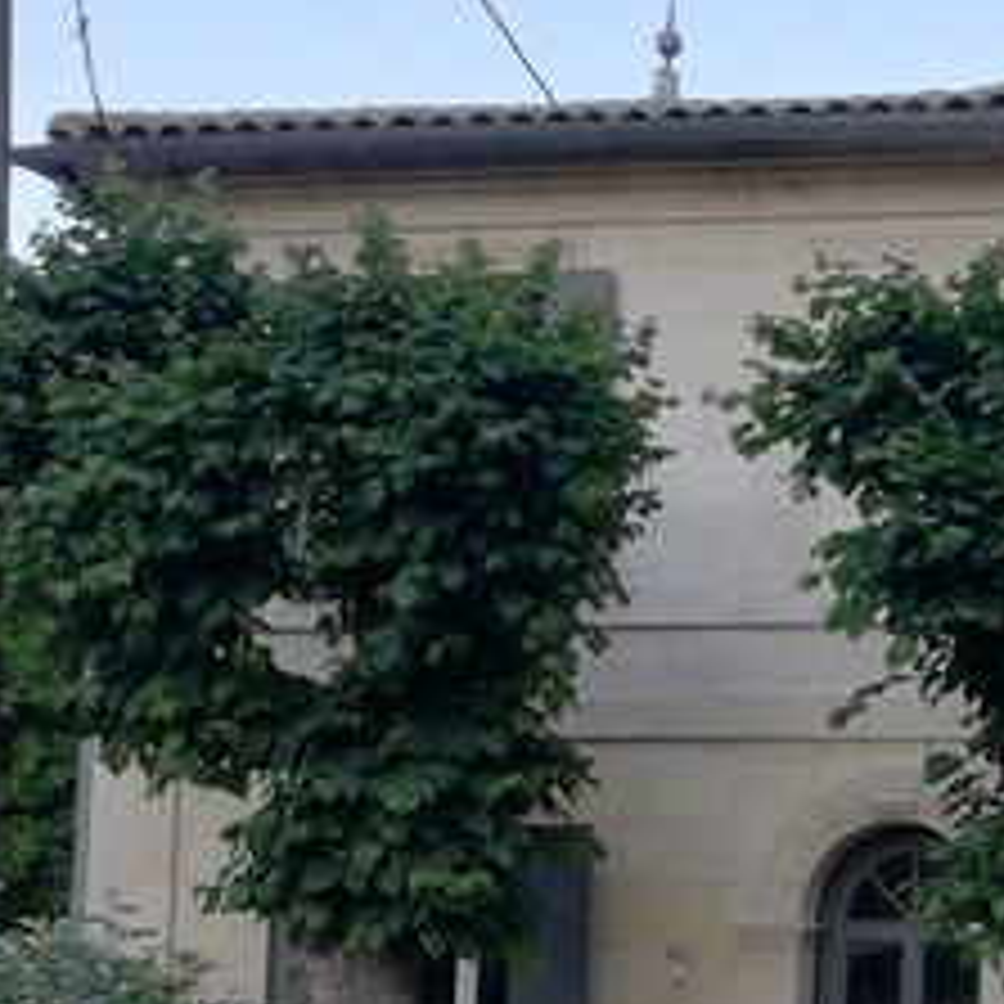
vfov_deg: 17.3
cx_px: 1333
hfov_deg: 16.4
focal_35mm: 100
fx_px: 3281
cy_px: 747
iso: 50
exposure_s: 1/250
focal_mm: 3.81
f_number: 2.2
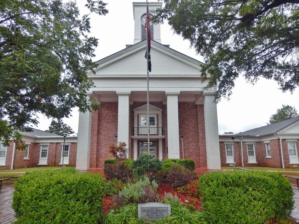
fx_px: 216
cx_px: 150
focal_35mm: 25
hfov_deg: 69.4
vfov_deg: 54.9
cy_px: 112
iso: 125
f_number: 3.4
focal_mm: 4.5
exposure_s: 1/640
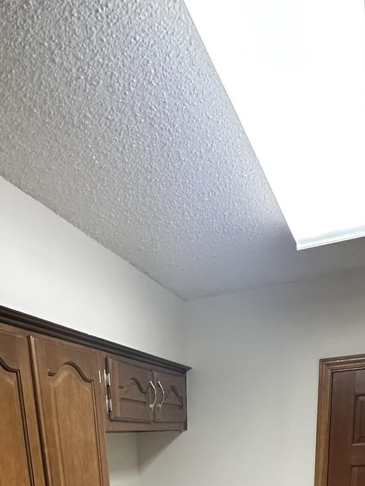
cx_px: 153
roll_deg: +3.2
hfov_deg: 39.6
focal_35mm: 36
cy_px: 615
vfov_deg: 36.3
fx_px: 506
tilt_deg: -18.8
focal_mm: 2.22
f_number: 2.2
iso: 200
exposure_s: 1/60
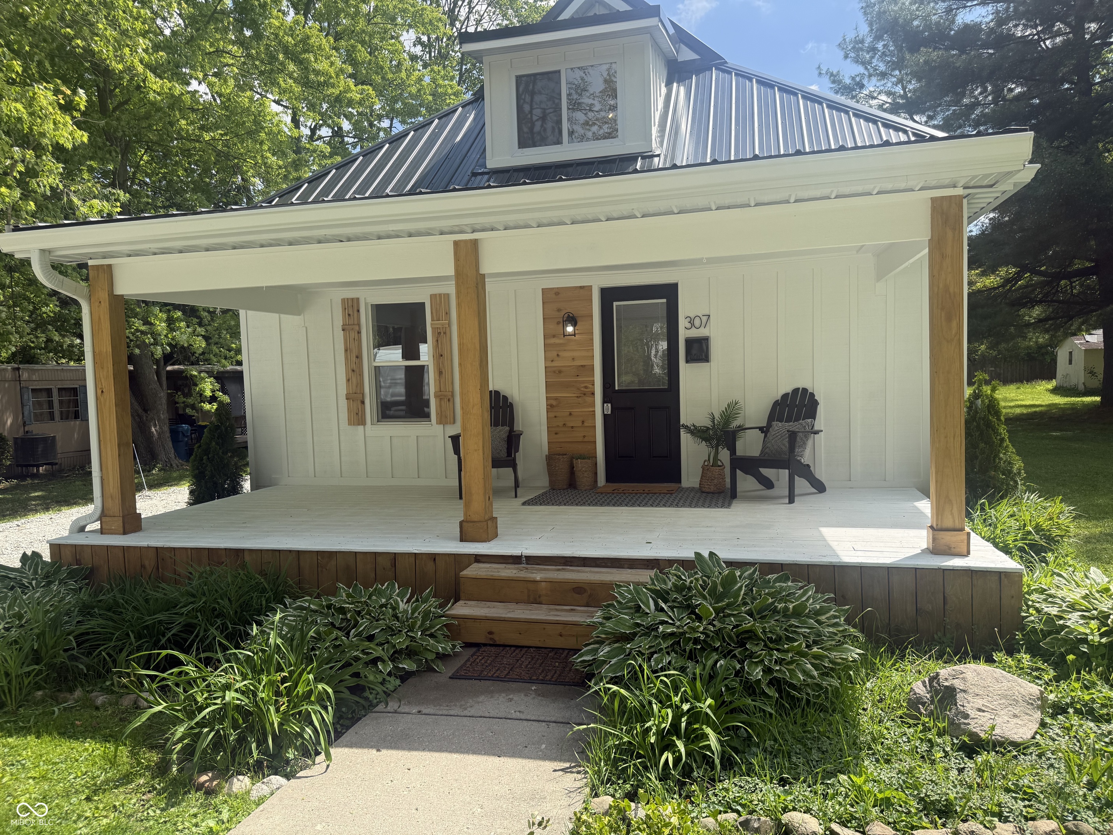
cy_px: 418
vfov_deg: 56.8
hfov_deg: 71.6
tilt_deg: -2.0
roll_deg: +1.1
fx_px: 772
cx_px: 556
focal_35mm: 24
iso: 100
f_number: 1.78
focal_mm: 6.76
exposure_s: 1/2801
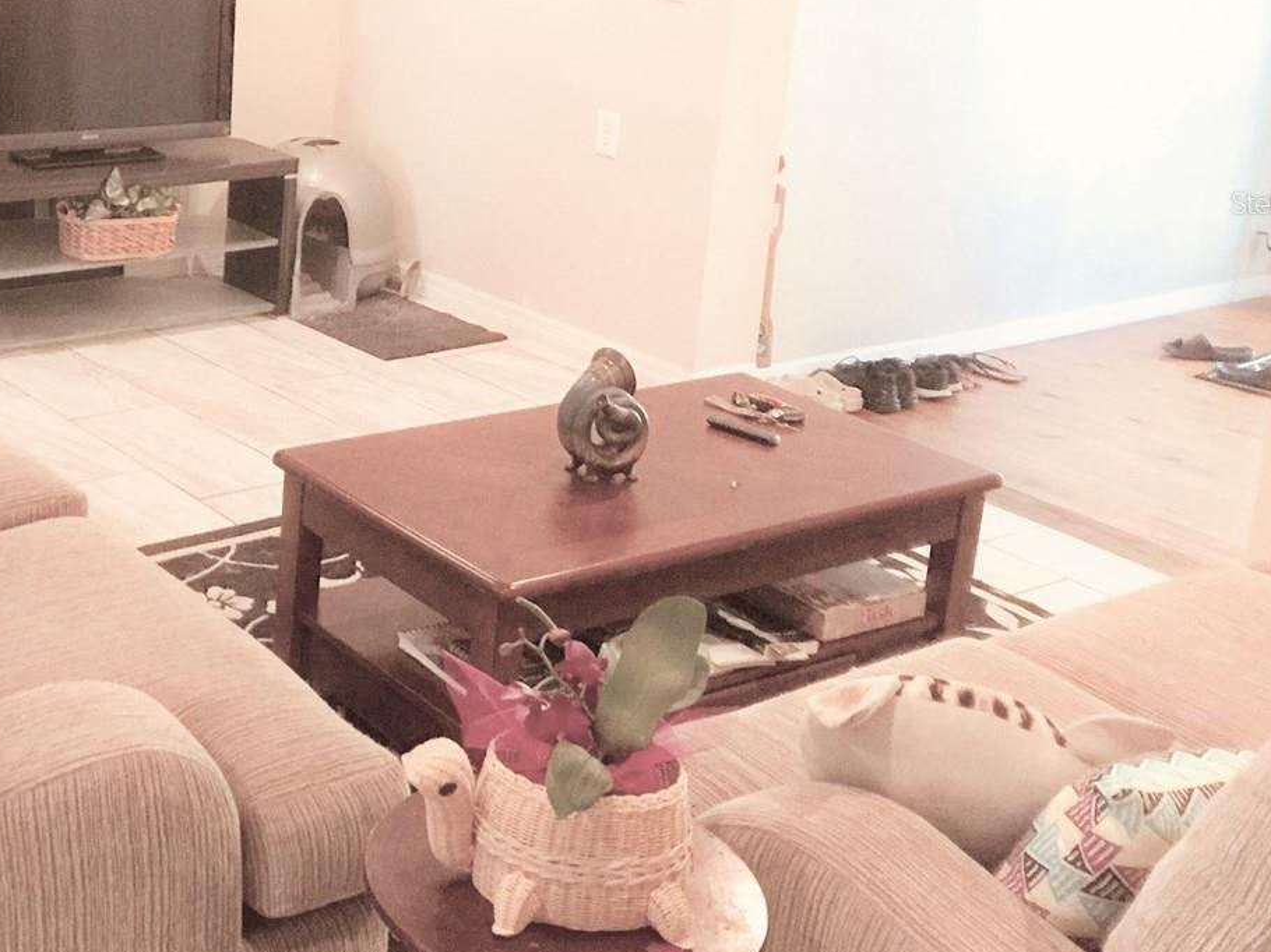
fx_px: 1872
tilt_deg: -12.3
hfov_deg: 36.2
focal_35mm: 51
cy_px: 202
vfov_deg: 28.0
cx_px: 246
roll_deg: -2.5
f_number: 2.2
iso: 100
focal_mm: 4.15
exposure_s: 1/4
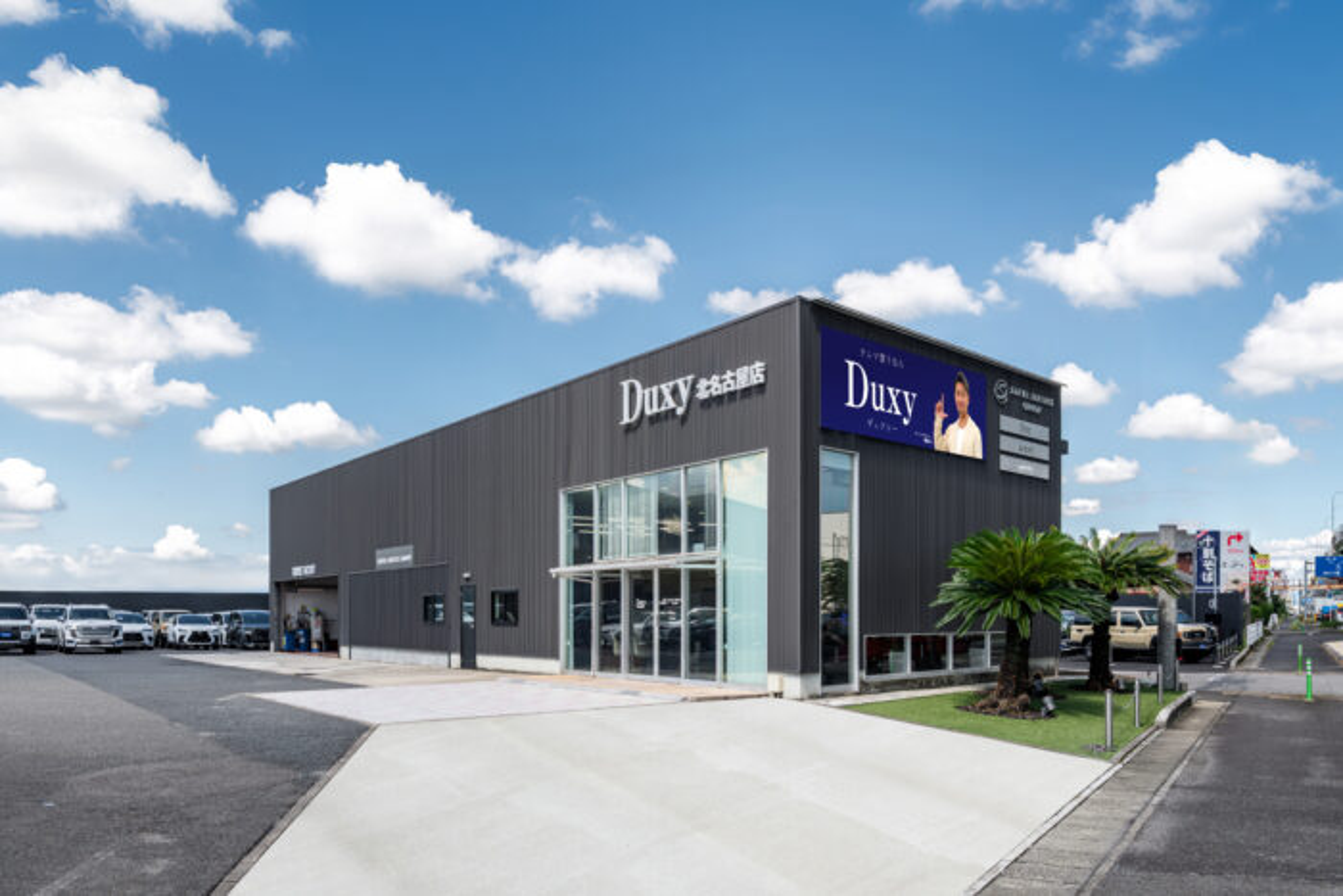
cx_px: 672
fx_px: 1119
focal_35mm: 30
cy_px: 448
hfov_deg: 61.9
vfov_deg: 43.6
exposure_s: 1/50
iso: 64
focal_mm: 30
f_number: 13
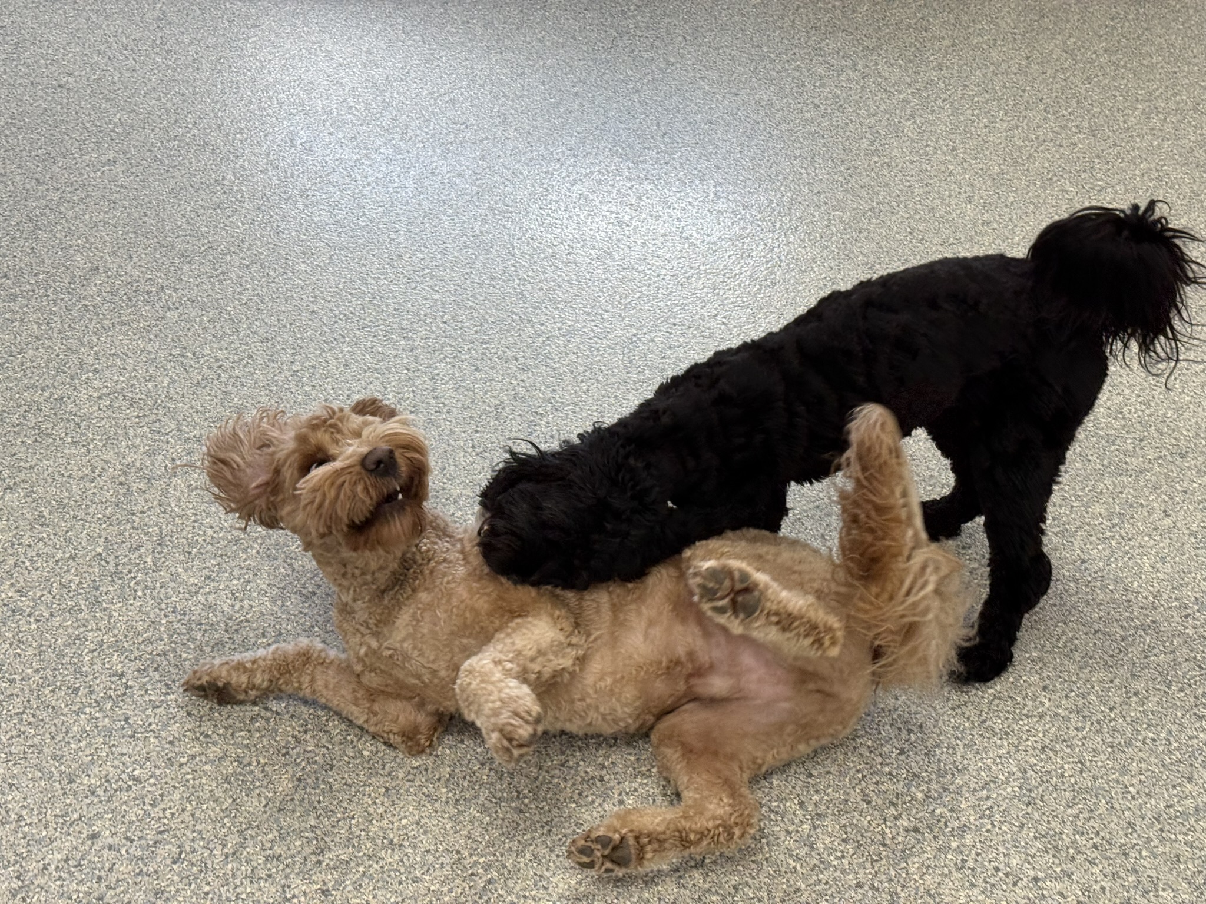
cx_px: 603
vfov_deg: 30.3
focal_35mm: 48
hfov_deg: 39.7
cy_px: 452
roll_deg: -0.1
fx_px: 1672
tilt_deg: -38.3
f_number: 1.78
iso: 64
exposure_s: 1/120
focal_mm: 6.76
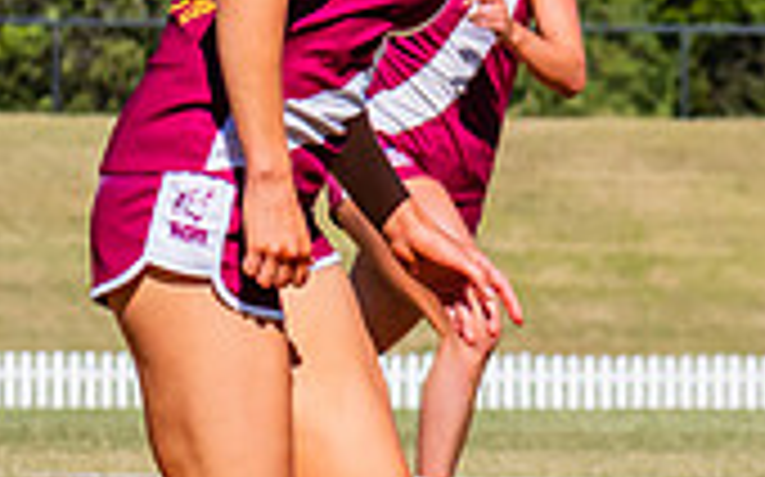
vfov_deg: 1.5
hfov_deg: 2.3
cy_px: -16
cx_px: 1770
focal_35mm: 891
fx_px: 18564
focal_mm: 170
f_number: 13
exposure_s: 1/1600
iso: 800
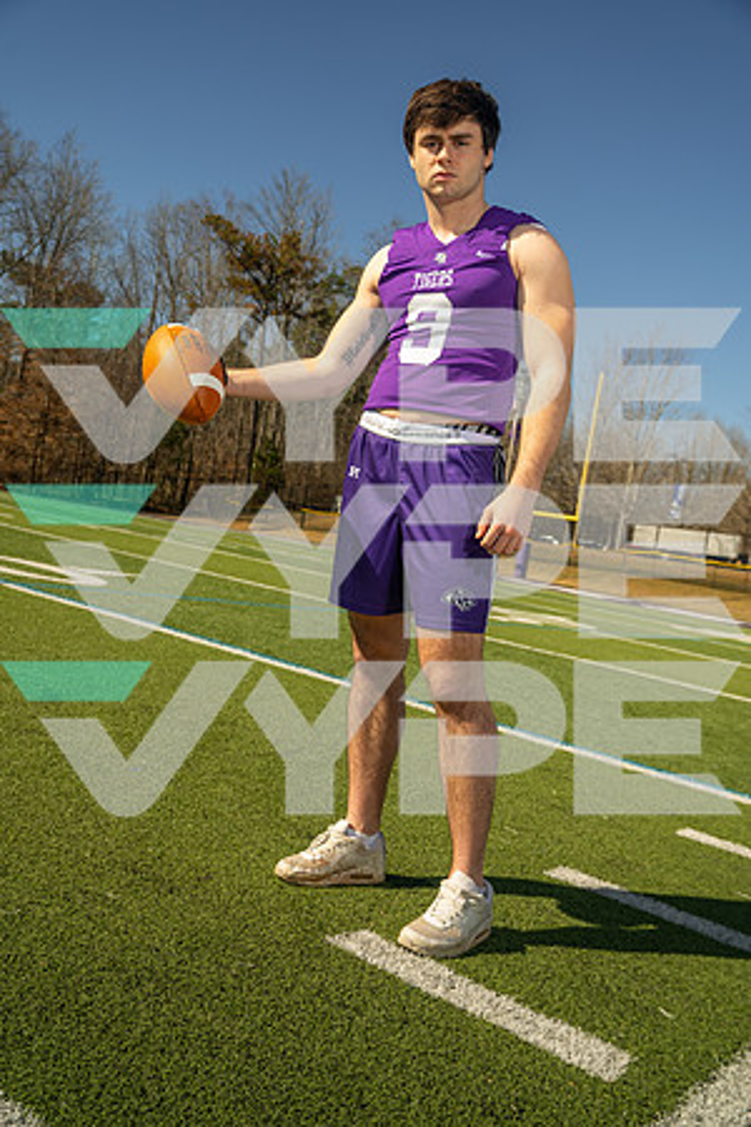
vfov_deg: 55.8
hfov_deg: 38.9
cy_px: 564
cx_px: 376
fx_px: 1064
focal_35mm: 34
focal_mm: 34
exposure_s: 1/125
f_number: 5.6
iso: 100
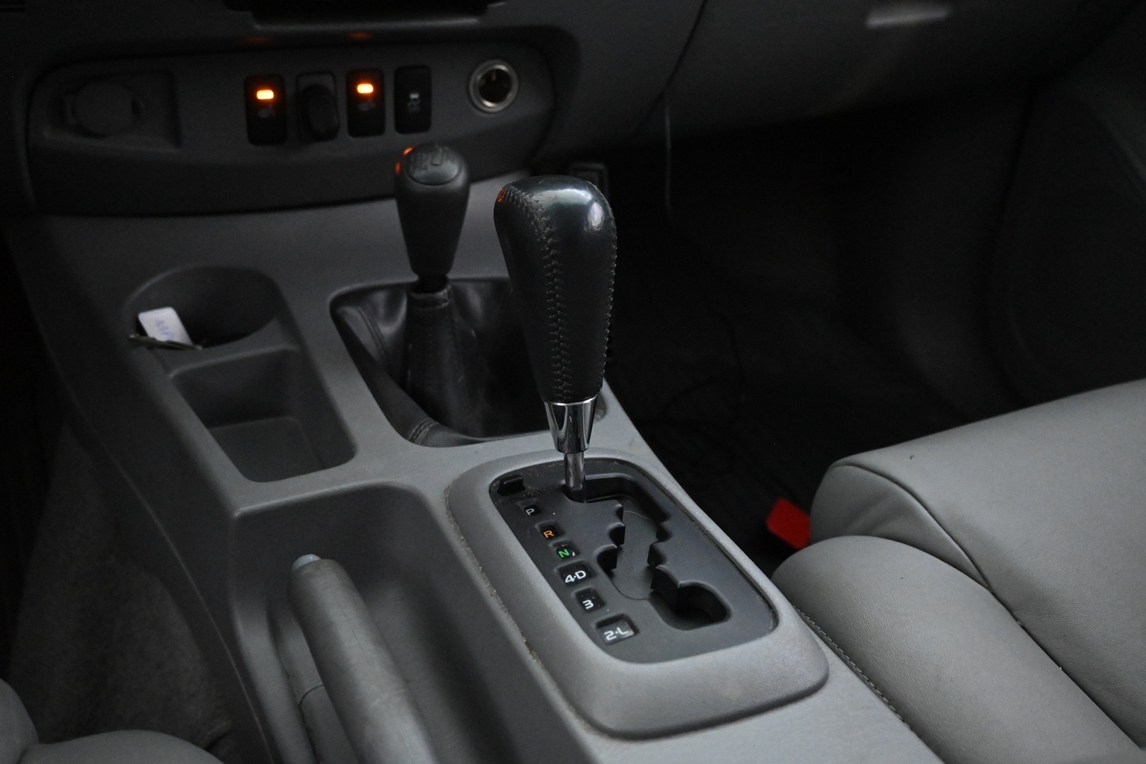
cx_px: 573
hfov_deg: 55.1
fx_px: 1098
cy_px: 382
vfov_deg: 38.4
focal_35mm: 34
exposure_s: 1/40
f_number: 4.2
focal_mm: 23
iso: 8000
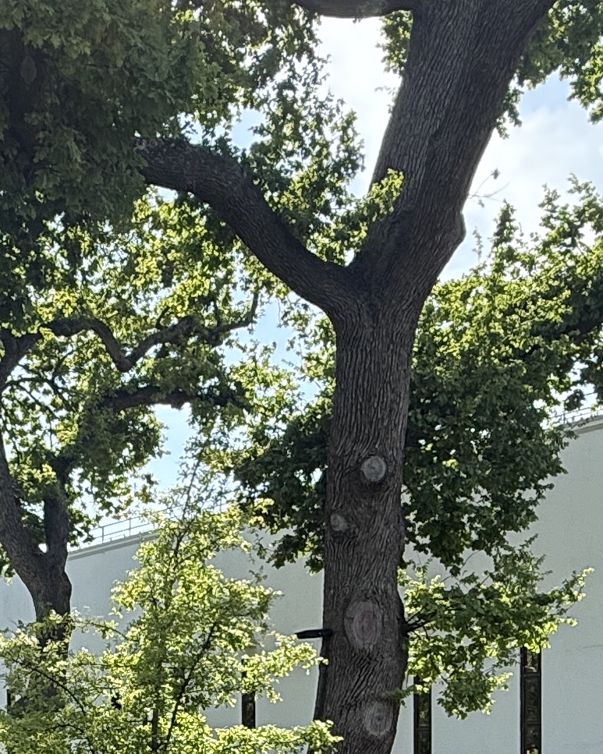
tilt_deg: -1.2
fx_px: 1272
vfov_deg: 29.9
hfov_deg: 26.2
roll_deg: +1.1
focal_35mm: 57
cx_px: 124
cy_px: 815
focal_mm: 2.22
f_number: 2.2
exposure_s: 1/734
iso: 64
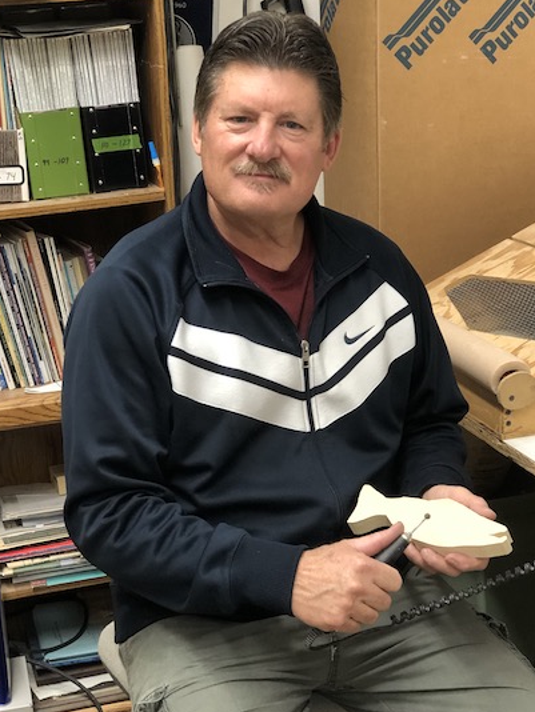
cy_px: 372
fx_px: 1318
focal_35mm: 64
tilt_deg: -16.6
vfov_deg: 30.2
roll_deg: +2.9
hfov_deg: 22.9
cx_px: 283
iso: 200
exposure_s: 1/30
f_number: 2.8
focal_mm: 6.6
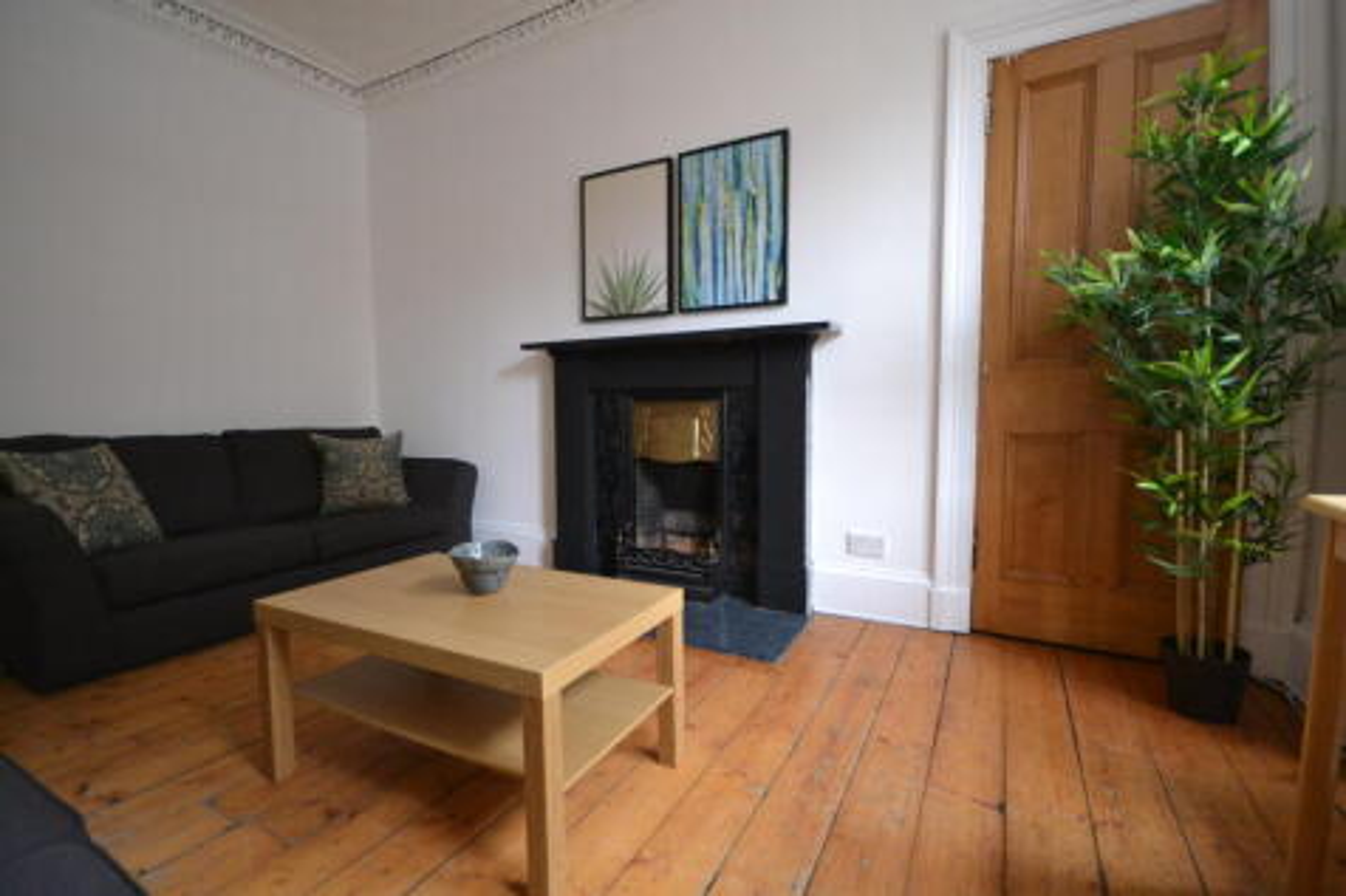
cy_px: 448
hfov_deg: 100.4
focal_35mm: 15
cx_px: 673
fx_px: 561
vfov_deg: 77.3
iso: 2000
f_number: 4
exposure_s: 1/60
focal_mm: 10
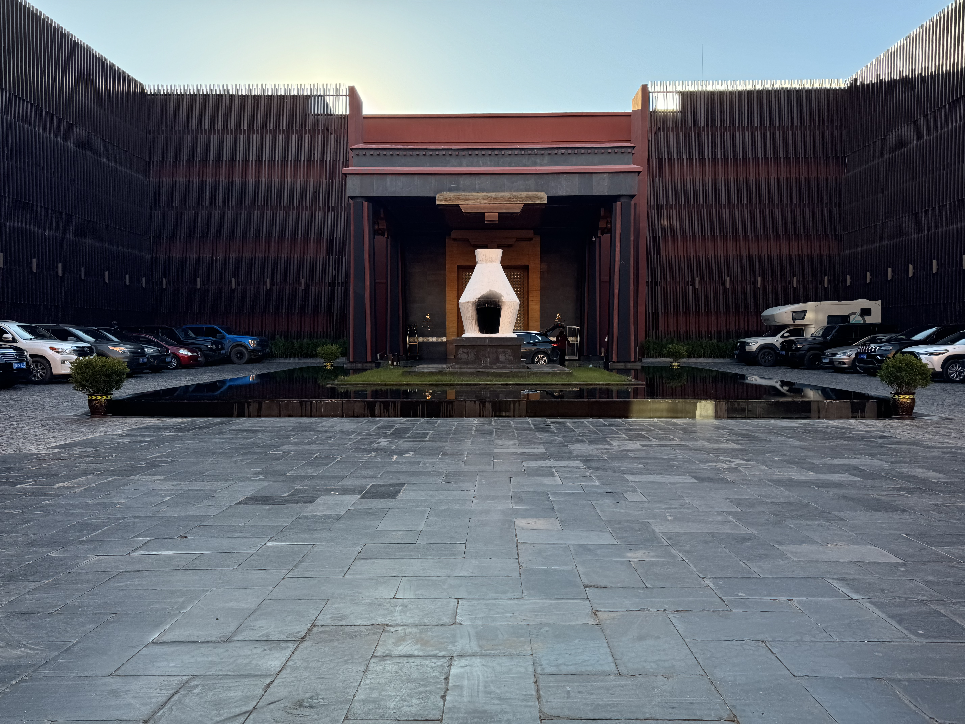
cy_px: 362
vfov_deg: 56.8
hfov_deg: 71.6
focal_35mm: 24
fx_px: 669
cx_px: 482
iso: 80
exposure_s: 1/671
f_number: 1.78
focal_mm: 6.76
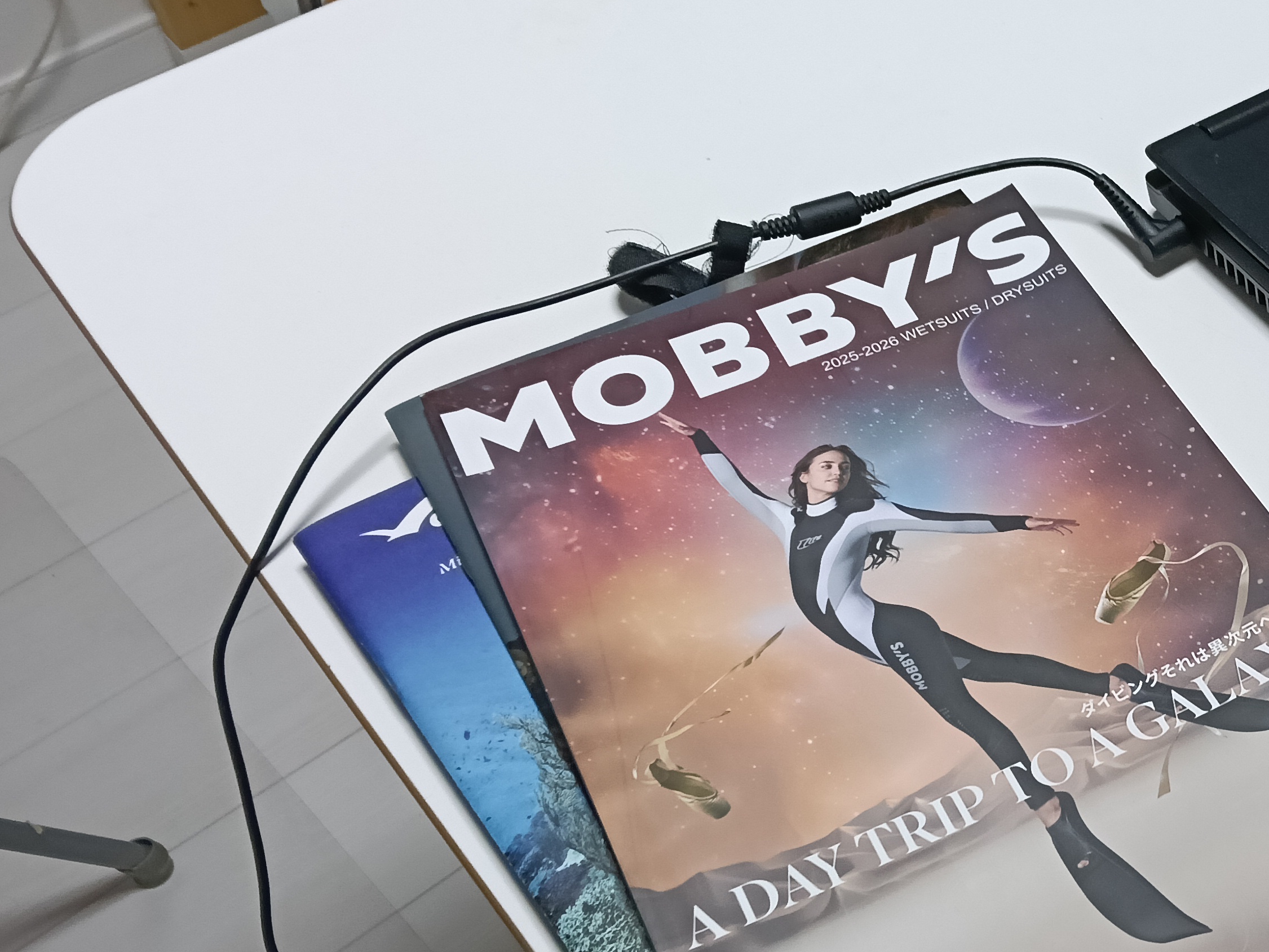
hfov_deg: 36.5
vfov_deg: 29.7
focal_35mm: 49
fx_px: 1797
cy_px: 462
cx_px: 1146
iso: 320
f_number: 1.8
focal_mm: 3.98
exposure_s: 1/33.3
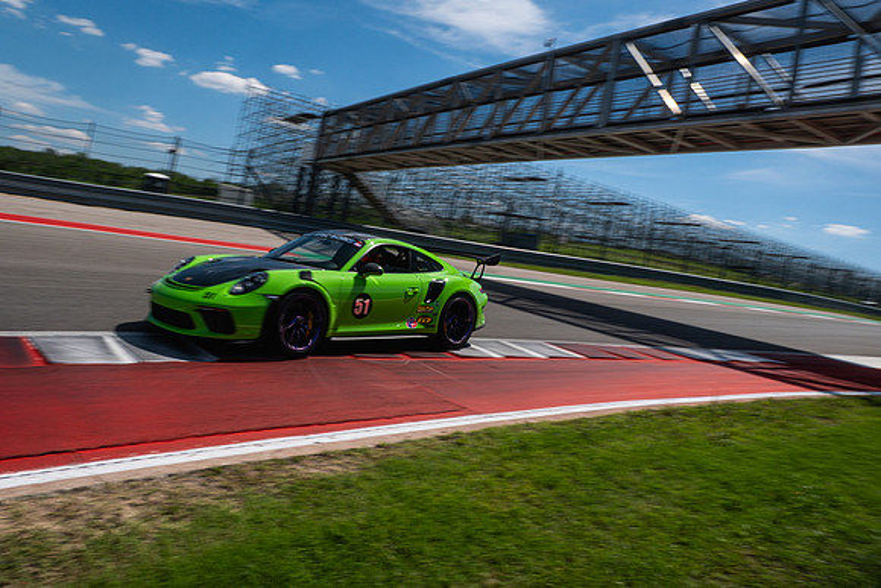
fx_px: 642
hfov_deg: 68.8
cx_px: 400
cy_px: 267
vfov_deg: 49.1
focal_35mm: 26
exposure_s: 1/320
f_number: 11
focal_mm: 16
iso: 160
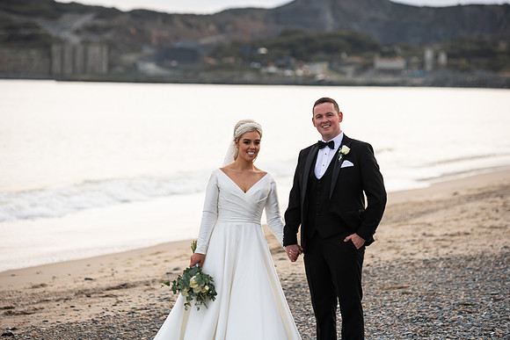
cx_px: 255
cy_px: 170
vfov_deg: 9.5
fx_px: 2055
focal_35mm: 145
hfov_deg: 14.2
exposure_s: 1/200
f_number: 3.5
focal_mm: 145
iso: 80
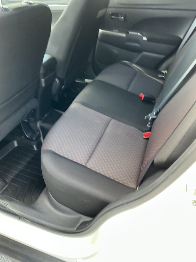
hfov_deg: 48.2
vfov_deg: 61.7
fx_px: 219
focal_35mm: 29
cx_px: 98
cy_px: 131
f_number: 1.8
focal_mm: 3
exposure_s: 1/60
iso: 100
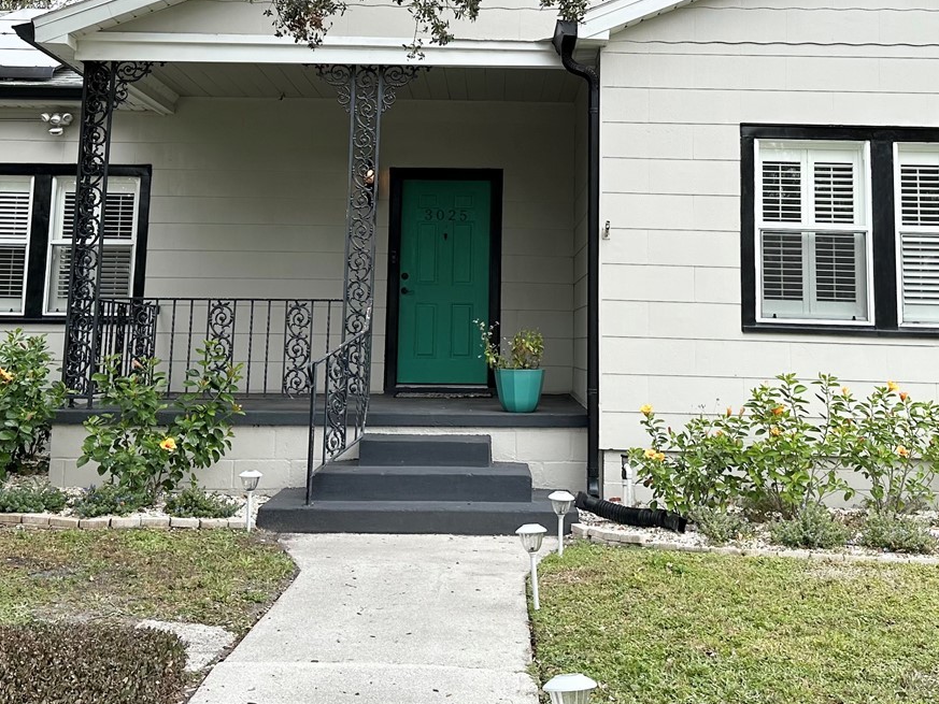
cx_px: 499
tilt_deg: +8.1
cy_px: 170
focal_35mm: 44
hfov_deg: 42.9
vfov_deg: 32.2
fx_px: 1194
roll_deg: -1.5
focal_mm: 6.86
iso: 80
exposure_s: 1/1321
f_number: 1.78
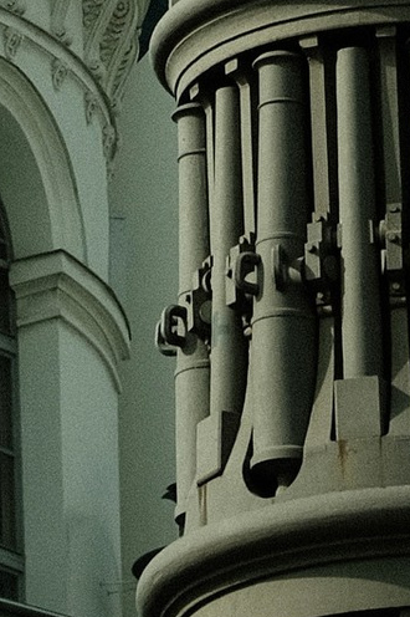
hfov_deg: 2.4
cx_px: -262
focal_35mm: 581
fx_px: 9939
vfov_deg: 3.5
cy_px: -1197
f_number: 4
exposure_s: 1/2000
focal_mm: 50
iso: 160
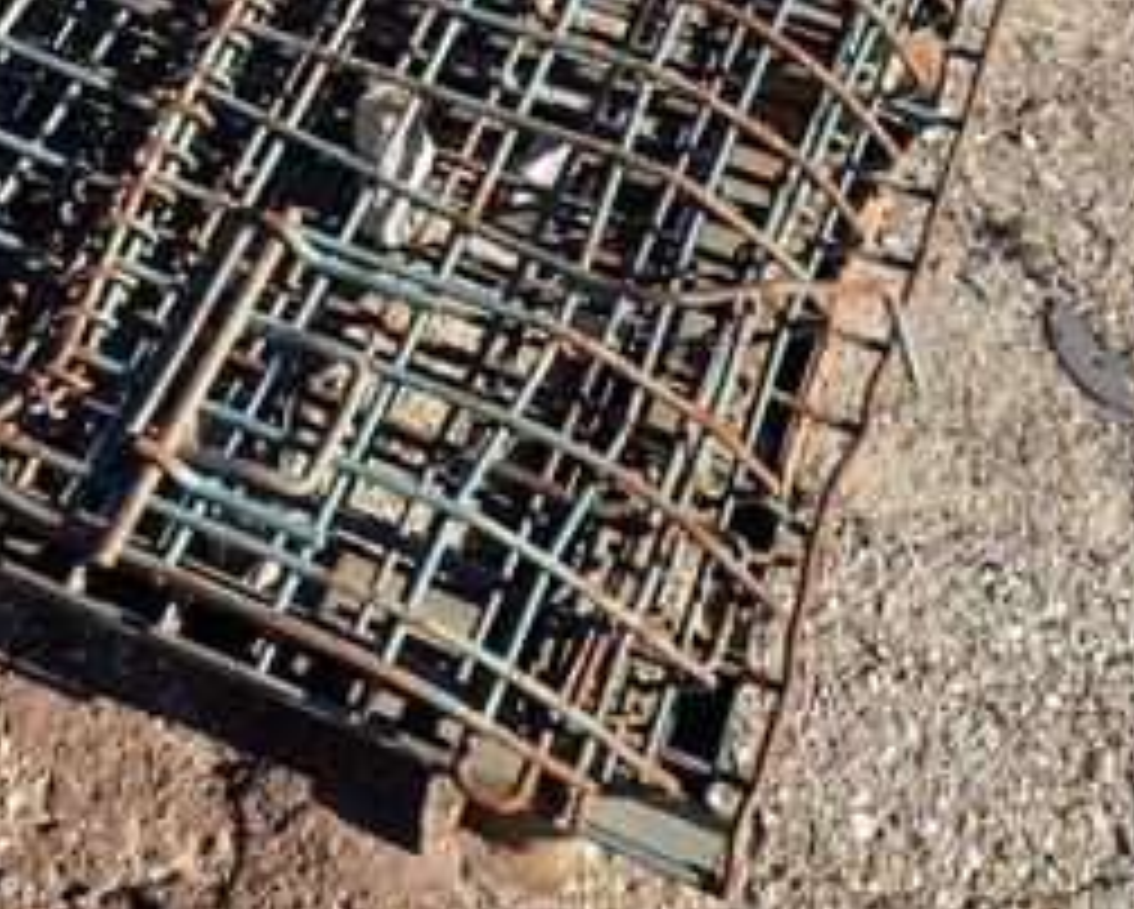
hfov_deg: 37.9
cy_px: 378
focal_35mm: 48
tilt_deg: -65.3
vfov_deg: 31.4
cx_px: 302
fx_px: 1612
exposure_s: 1/395
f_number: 2.4
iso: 25
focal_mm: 3.3
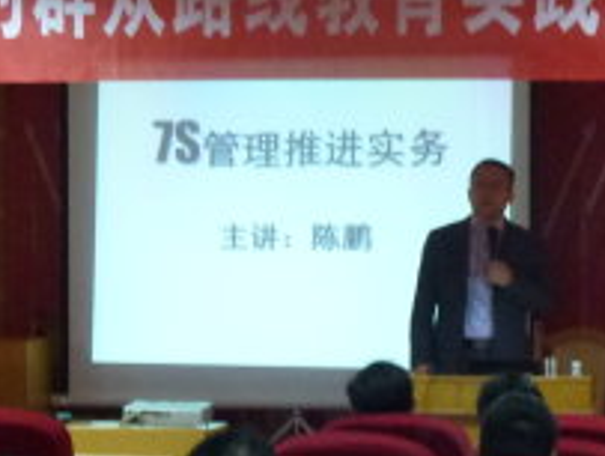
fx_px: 2434
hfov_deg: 14.2
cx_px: 337
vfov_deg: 10.7
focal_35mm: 139
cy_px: 261
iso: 400
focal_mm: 7.4
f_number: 3.9
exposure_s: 1/8
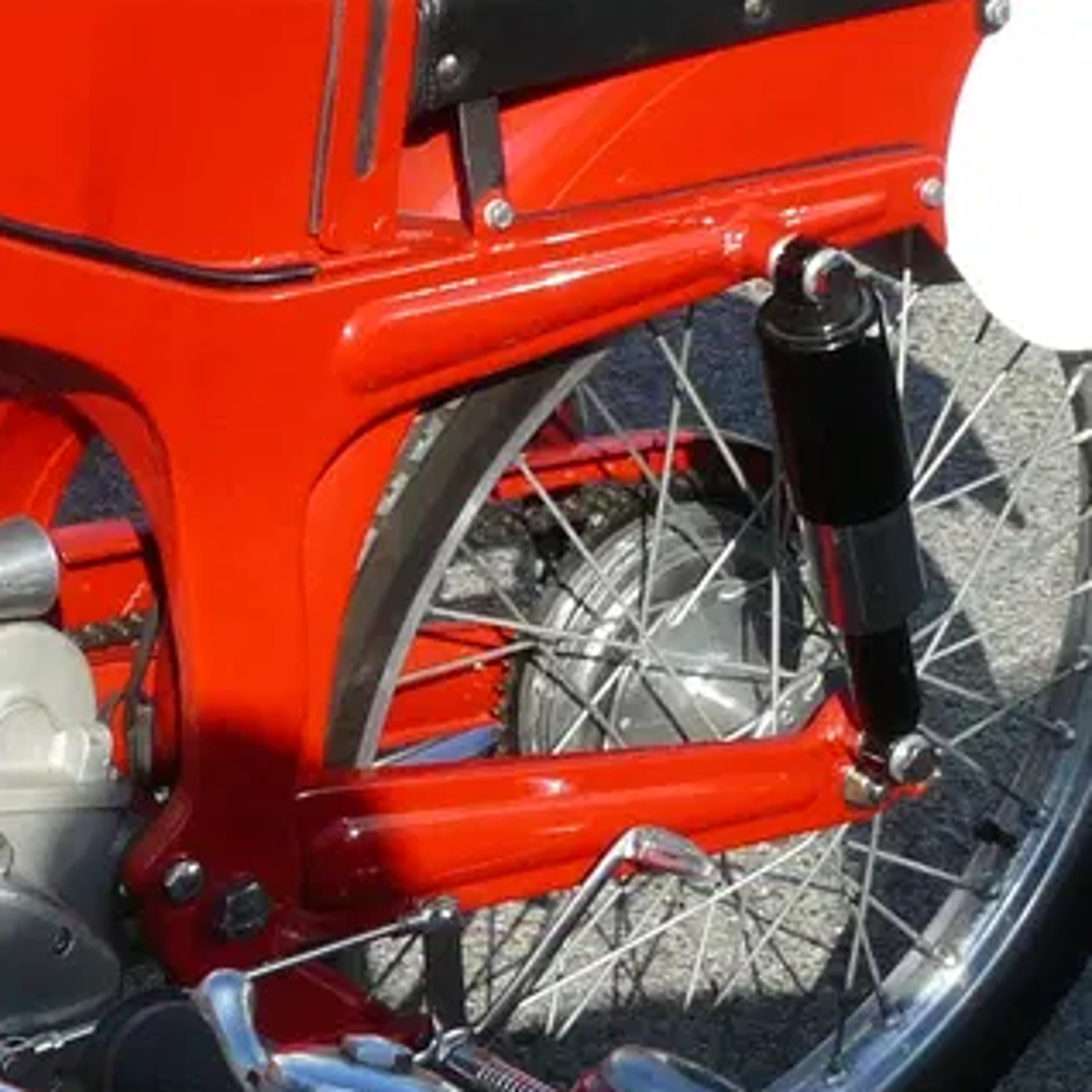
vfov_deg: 14.4
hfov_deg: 13.8
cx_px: -474
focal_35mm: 120
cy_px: 903
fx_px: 4283
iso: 100
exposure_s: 1/320
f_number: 5.6
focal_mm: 6
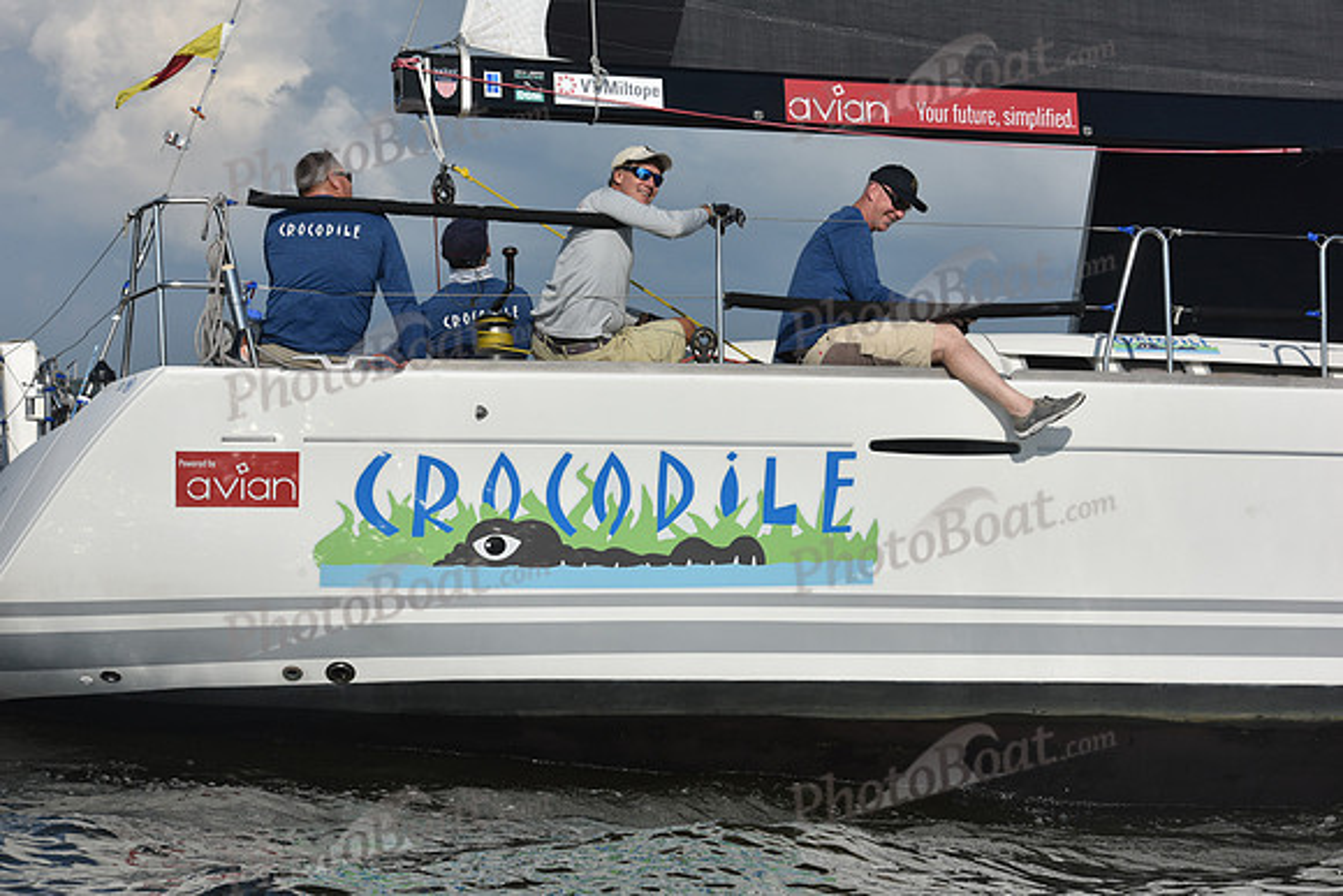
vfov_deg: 14.4
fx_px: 3545
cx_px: 672
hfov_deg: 21.5
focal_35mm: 95
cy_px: 448
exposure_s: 1/1250
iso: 250
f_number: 11
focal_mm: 95
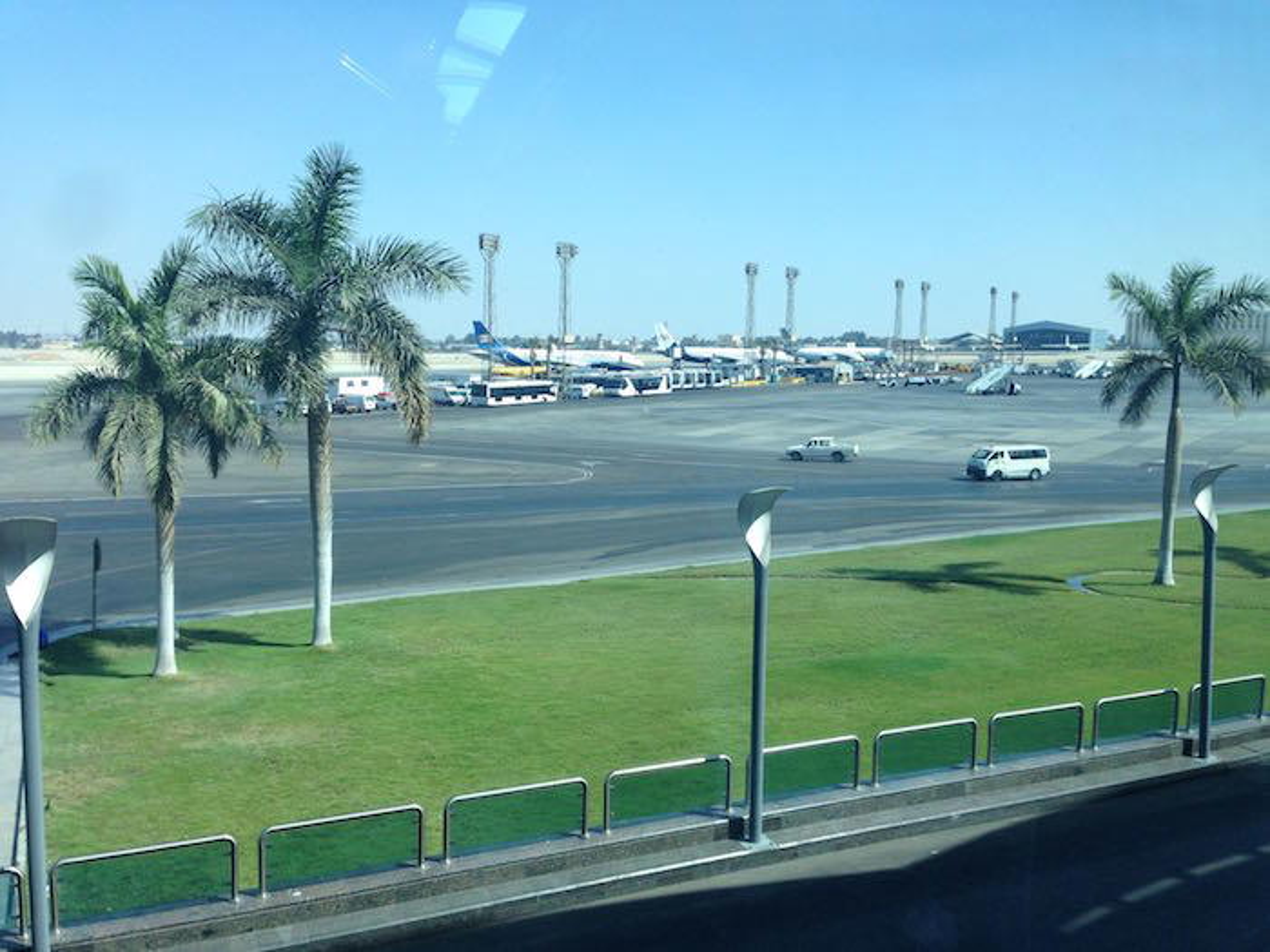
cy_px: 476
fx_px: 1211
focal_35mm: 33
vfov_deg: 42.9
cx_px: 635
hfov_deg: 55.4
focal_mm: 4.12
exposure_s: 1/570
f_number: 2.4
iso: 50
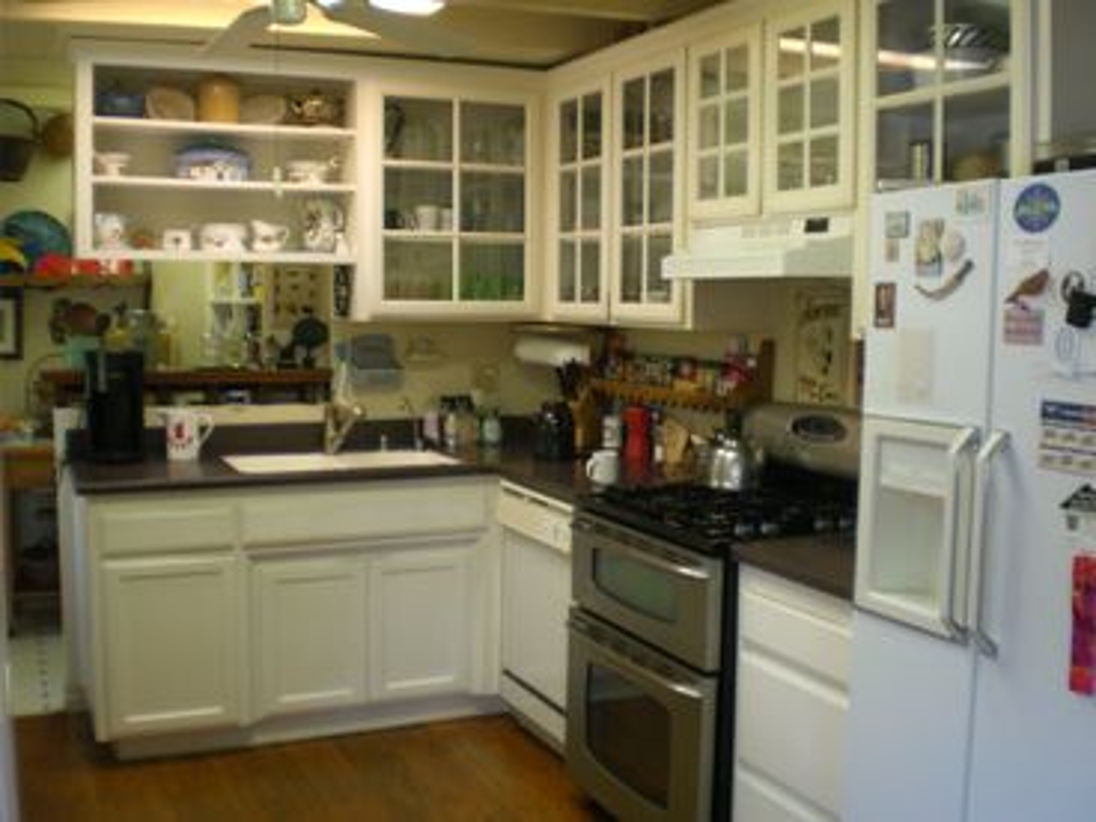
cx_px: 548
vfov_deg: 37.7
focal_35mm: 38
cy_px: 411
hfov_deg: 49.0
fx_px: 1203
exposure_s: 1/60
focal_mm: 6.3
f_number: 3.1
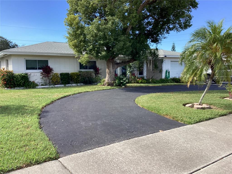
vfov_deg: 45.4
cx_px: 116
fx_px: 208
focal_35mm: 31
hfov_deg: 58.4
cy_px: 87
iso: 25
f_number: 2.4
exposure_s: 1/350
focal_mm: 3.3
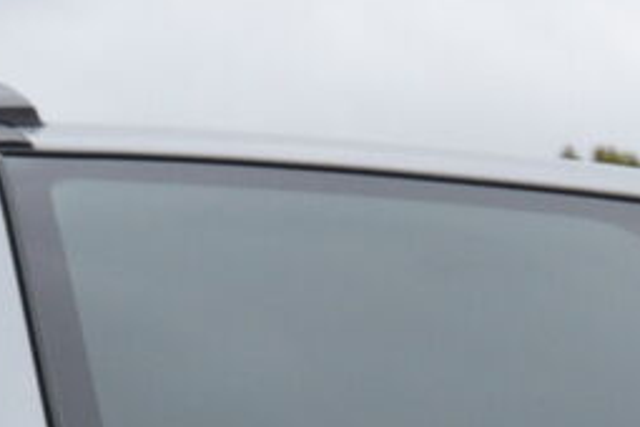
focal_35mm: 260
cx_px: 1047
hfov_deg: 7.7
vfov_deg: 4.9
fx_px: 4618
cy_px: 1437
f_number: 5.6
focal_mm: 23
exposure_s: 1/125
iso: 250
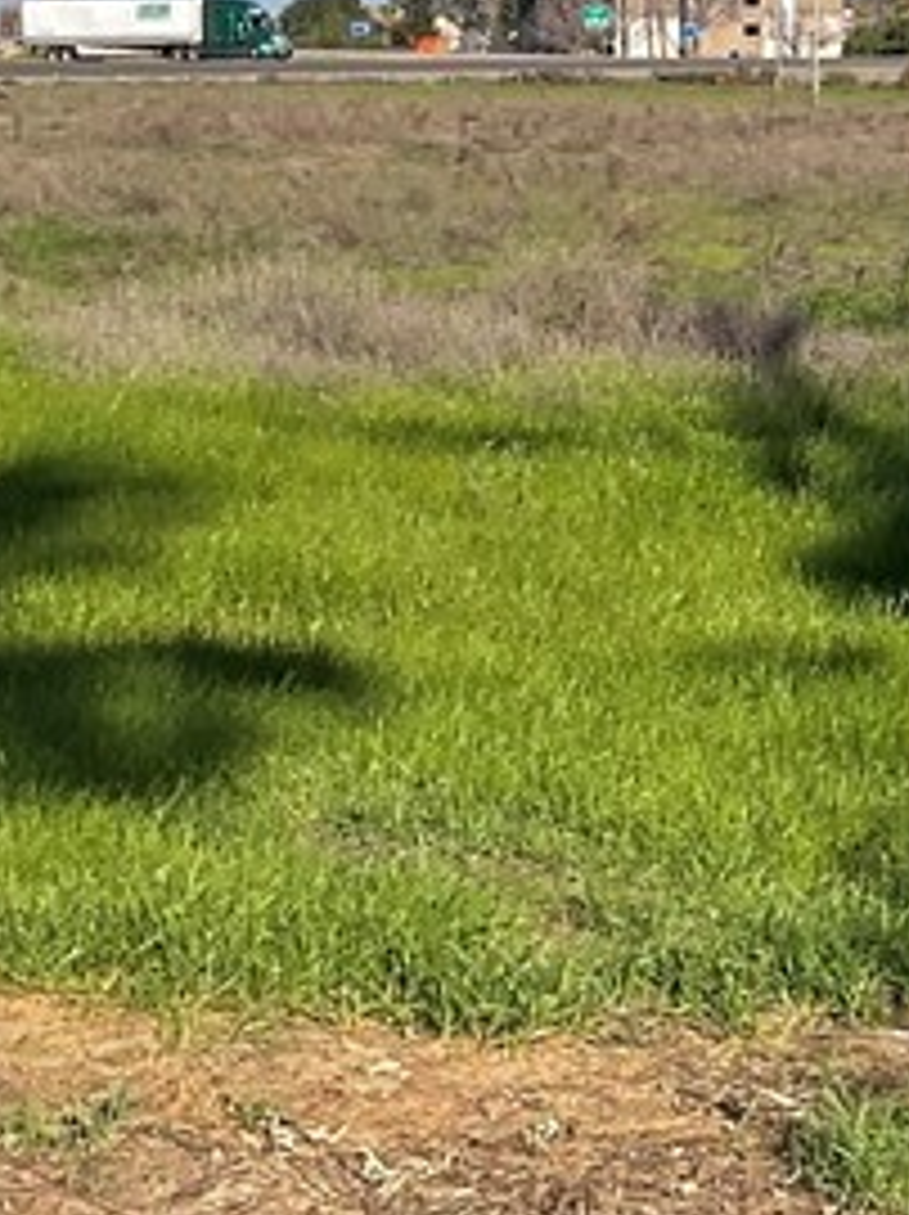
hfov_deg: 13.1
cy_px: 99
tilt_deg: -1.2
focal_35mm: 110
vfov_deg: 17.6
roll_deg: +0.5
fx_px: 3858
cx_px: 1120
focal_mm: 3
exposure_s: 1/2427
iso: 16
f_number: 1.8
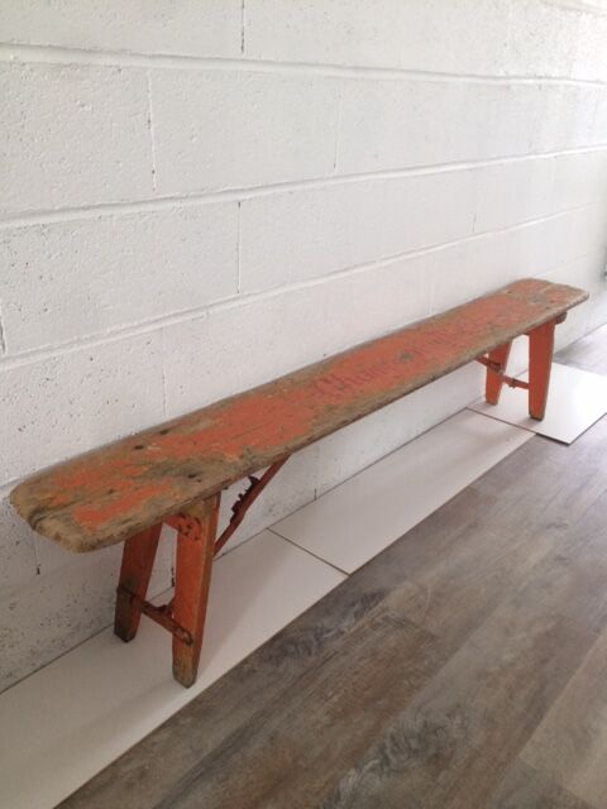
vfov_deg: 61.7
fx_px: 678
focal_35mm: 29
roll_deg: -2.1
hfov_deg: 48.2
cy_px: 404
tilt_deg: -26.1
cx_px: 304
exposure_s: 1/33
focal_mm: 4.15
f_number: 2.2
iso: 125
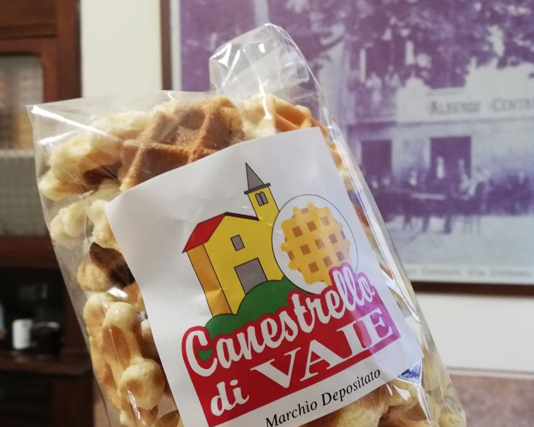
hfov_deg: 46.8
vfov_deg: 38.1
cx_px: 285
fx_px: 616
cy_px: 249
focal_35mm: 39
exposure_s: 1/25
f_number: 2.2
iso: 320
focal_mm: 3.81
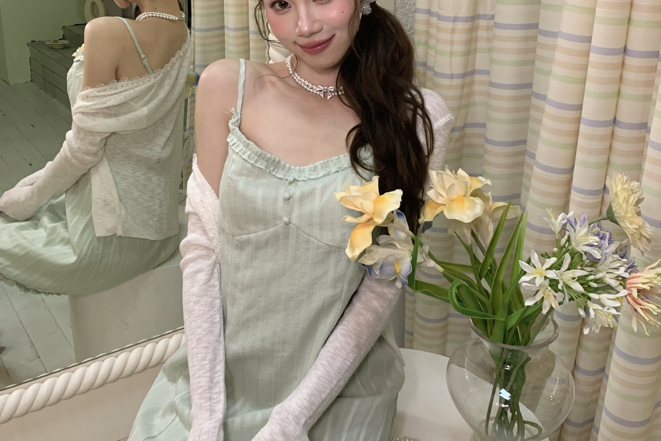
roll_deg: +0.2
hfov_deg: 51.9
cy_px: 110
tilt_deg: -15.1
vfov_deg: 35.1
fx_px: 679
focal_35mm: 37
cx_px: 332
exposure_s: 1/60
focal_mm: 4.25
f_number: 1.8
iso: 125
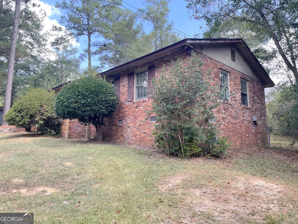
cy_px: 112
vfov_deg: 53.1
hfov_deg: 67.3
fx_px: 224
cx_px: 149
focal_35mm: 26
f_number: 1.6
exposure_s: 1/312
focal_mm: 4.2
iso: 32
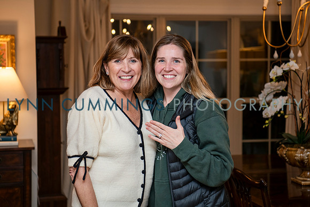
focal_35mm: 77
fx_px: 660
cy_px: 98
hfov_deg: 26.4
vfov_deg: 17.8
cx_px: 155
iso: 500
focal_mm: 70
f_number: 3.5
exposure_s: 1/160
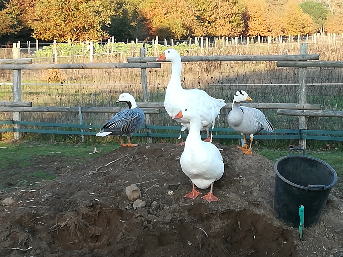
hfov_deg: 20.0
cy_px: 128
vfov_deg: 15.1
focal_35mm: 98
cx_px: 172
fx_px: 971
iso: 50
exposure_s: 1/115
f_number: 2.2
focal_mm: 3.83
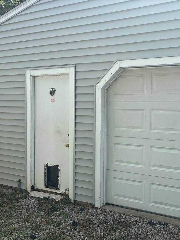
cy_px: 120
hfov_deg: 40.6
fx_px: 243
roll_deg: -0.4
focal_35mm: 35
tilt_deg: -1.7
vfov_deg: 52.6
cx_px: 102
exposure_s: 1/1957
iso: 50
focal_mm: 5.1
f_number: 1.6
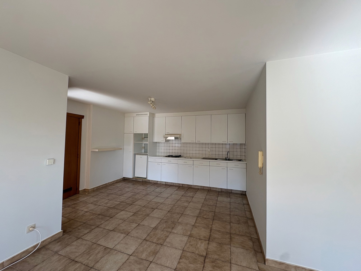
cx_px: 180
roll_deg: -0.2
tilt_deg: +2.7
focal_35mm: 14
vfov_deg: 85.7
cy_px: 136
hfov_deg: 102.1
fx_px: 146
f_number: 2.2
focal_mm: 2.22
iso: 50
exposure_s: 1/99
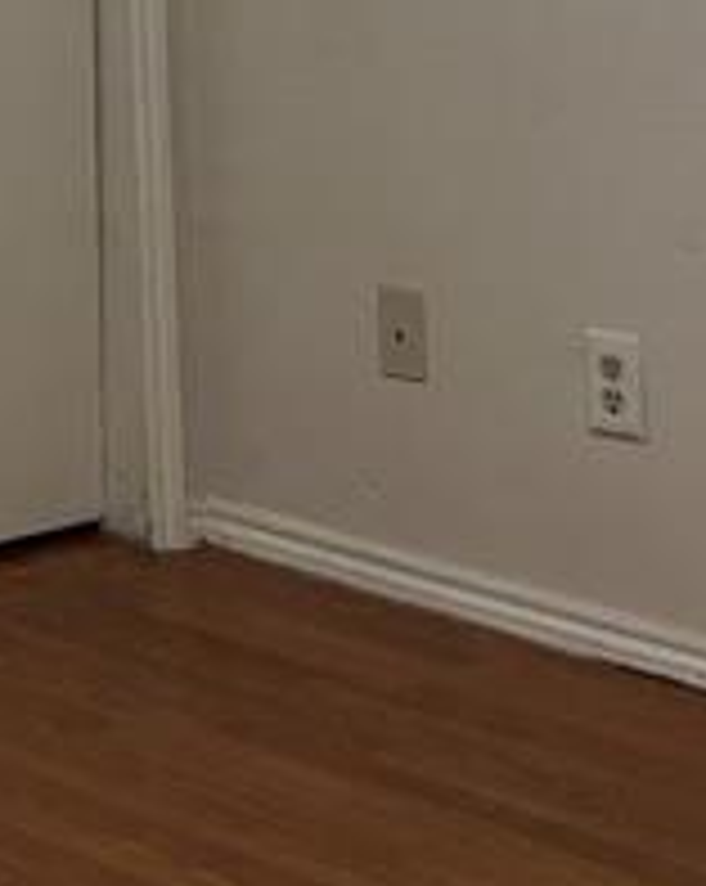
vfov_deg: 13.4
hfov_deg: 10.8
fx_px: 3456
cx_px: -621
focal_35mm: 132
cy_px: -616
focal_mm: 5.7
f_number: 1.5
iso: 64
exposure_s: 1/60
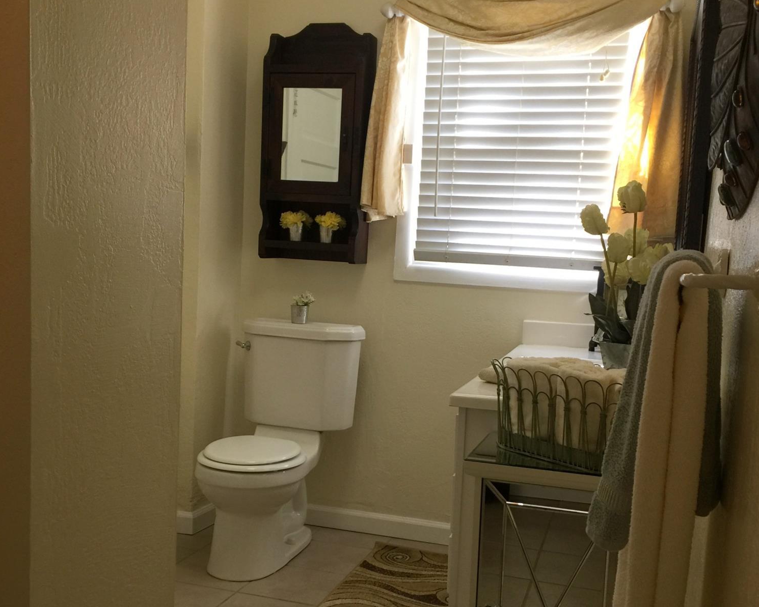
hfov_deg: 47.9
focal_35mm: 38
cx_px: 380
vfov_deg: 39.0
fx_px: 854
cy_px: 367
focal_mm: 4.15
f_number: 2.2
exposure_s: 1/30
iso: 40
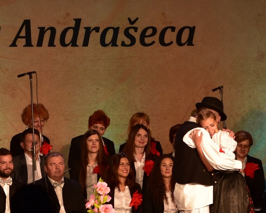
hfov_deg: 4.6
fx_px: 3330
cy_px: 149
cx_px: 105
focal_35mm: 423
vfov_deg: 3.7
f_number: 5.6
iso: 400
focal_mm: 110
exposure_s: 1/100
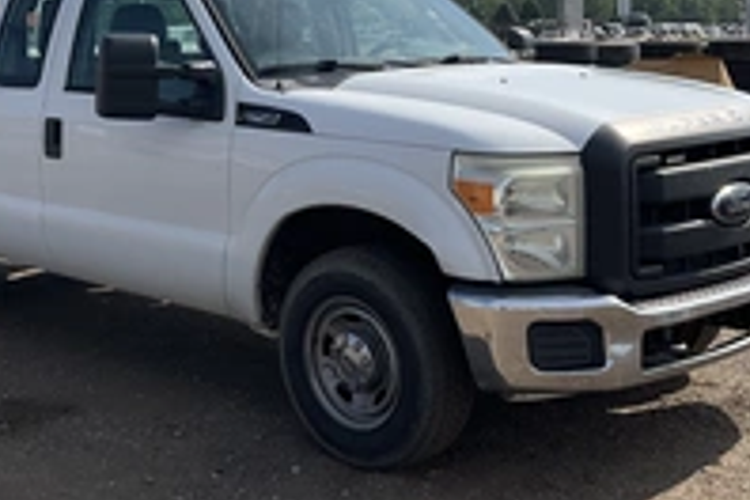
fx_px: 1271
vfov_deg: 22.2
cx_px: 311
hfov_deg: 32.8
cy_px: 163
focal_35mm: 61
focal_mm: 3
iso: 25
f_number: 1.8
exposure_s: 1/2667
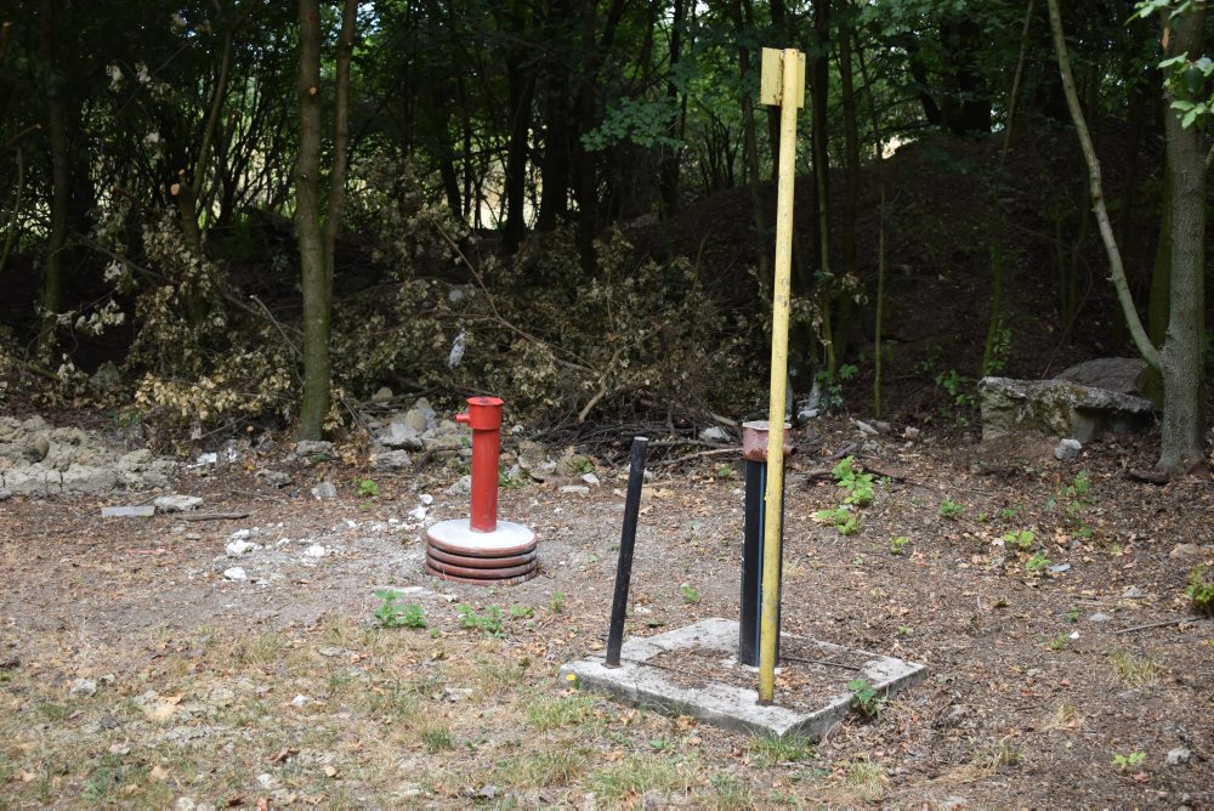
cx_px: 607
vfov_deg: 28.1
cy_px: 406
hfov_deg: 41.1
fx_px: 1620
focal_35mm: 48
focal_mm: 32
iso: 400
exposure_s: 1/250
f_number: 5
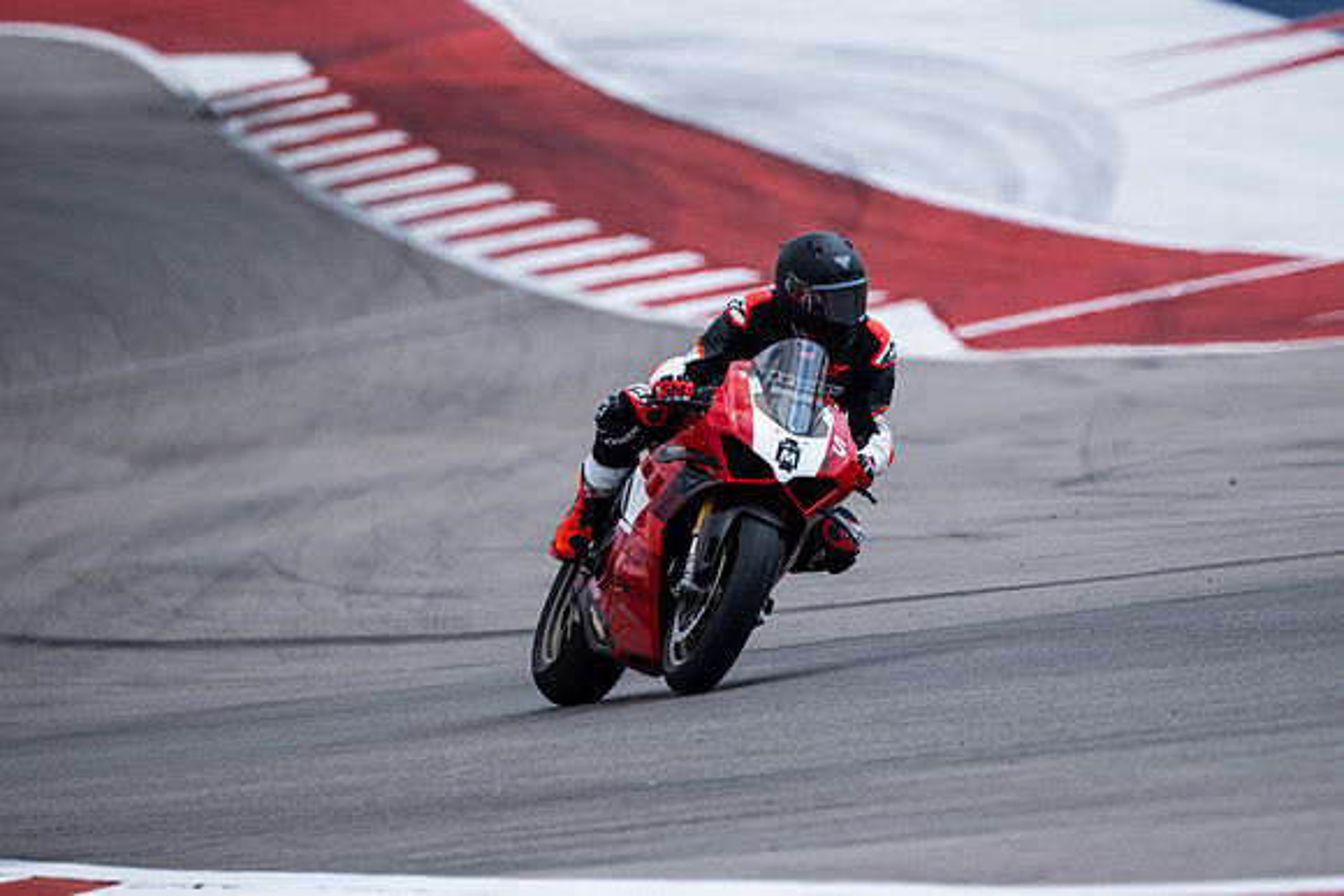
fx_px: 28005
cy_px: 448
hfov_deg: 2.7
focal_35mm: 750
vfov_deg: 1.8
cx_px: 672
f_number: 5.6
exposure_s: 1/2500
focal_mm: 500
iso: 500
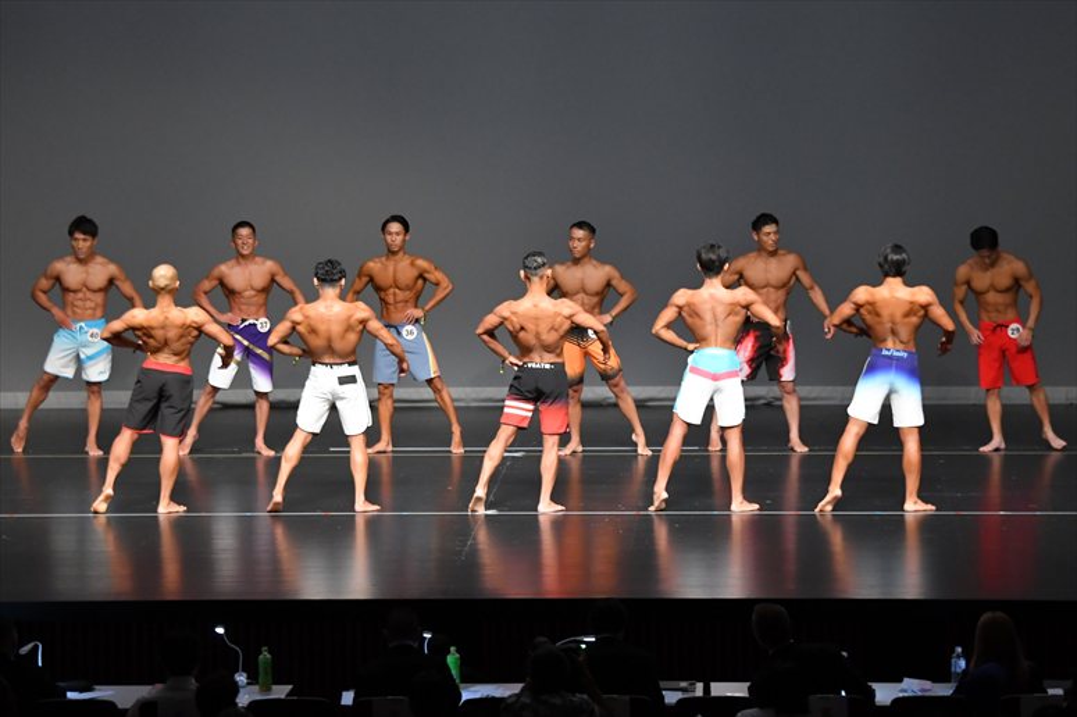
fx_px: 4396
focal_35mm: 147
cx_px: 538
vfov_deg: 9.3
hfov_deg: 14.0
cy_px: 358
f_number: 5.6
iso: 3600
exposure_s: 1/400
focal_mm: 98
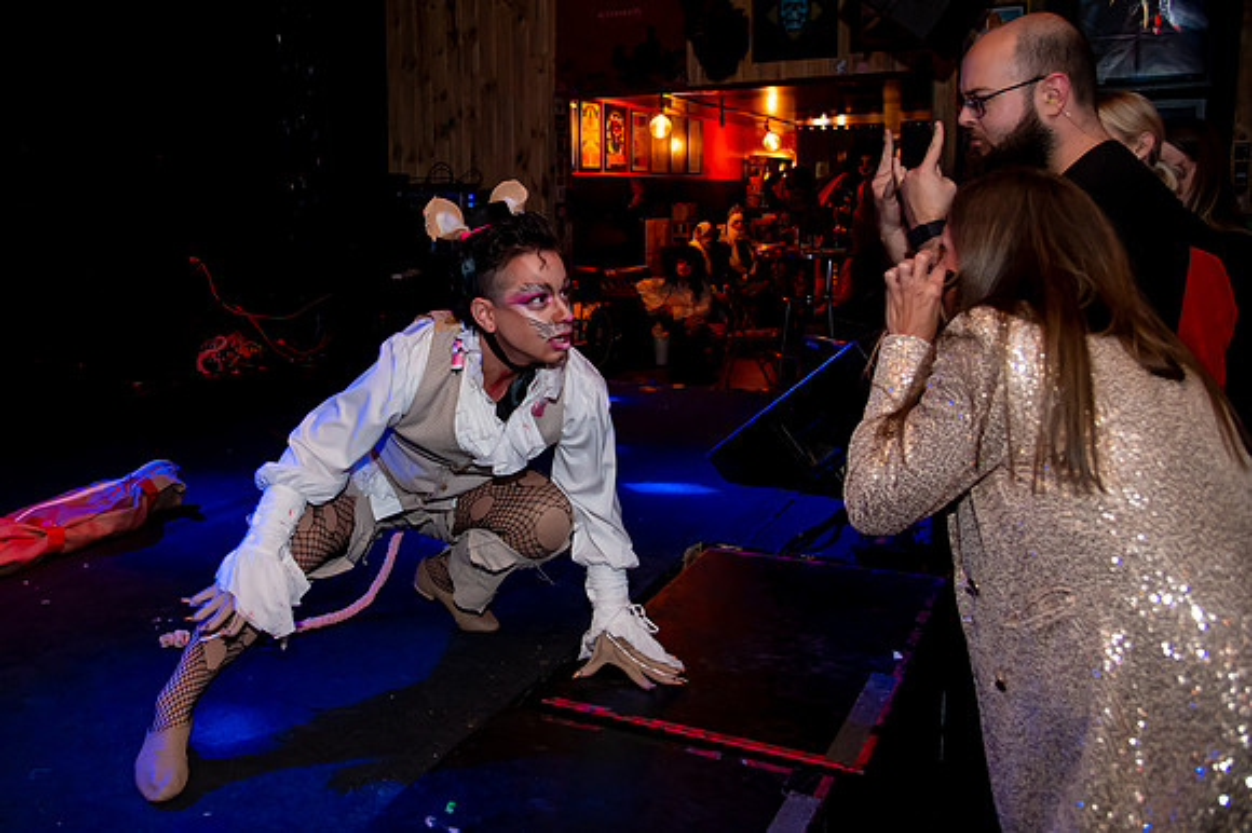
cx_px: 467
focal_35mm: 30
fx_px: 1055
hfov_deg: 60.5
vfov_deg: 43.0
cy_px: 358
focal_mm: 24
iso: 5000
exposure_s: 1/125
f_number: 4
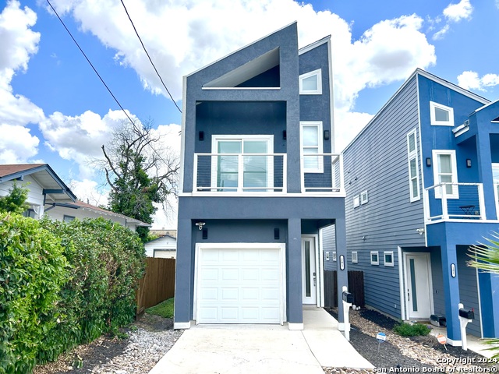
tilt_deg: +9.1
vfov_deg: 53.1
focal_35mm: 26
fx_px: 375
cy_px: 187
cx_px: 250
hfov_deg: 67.3
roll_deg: +0.0
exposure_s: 1/3460
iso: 50
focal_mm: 5.7
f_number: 1.5
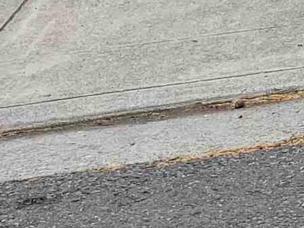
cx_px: 902
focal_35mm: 165
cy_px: -413
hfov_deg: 9.5
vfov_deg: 8.0
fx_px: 1449
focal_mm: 5
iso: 40
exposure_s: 1/1973
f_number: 1.8
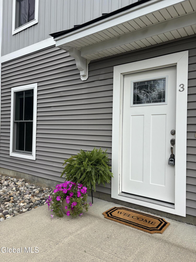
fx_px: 196
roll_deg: -1.3
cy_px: 131
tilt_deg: +0.7
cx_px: 98
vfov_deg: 67.3
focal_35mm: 26
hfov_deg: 53.1
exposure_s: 1/1984
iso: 50
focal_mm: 5.96
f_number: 1.6
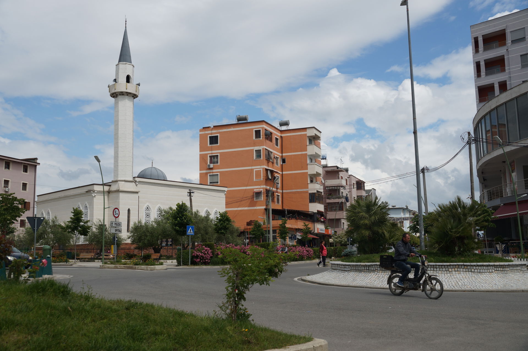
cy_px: 176
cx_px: 264
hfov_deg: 53.2
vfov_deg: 36.8
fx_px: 527
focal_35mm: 36
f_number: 8
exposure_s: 1/640
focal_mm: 24
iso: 100
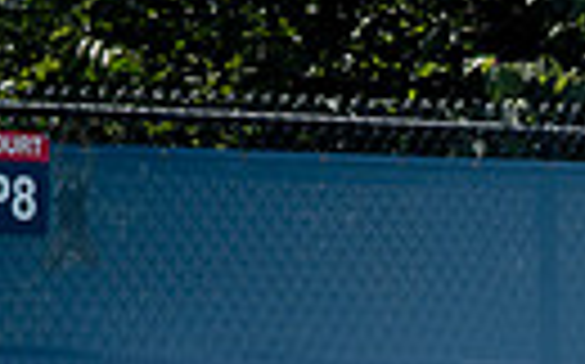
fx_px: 8395
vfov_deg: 2.5
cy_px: 952
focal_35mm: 527
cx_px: 868
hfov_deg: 4.0
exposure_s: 1/1250
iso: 200
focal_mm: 86
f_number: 4.5
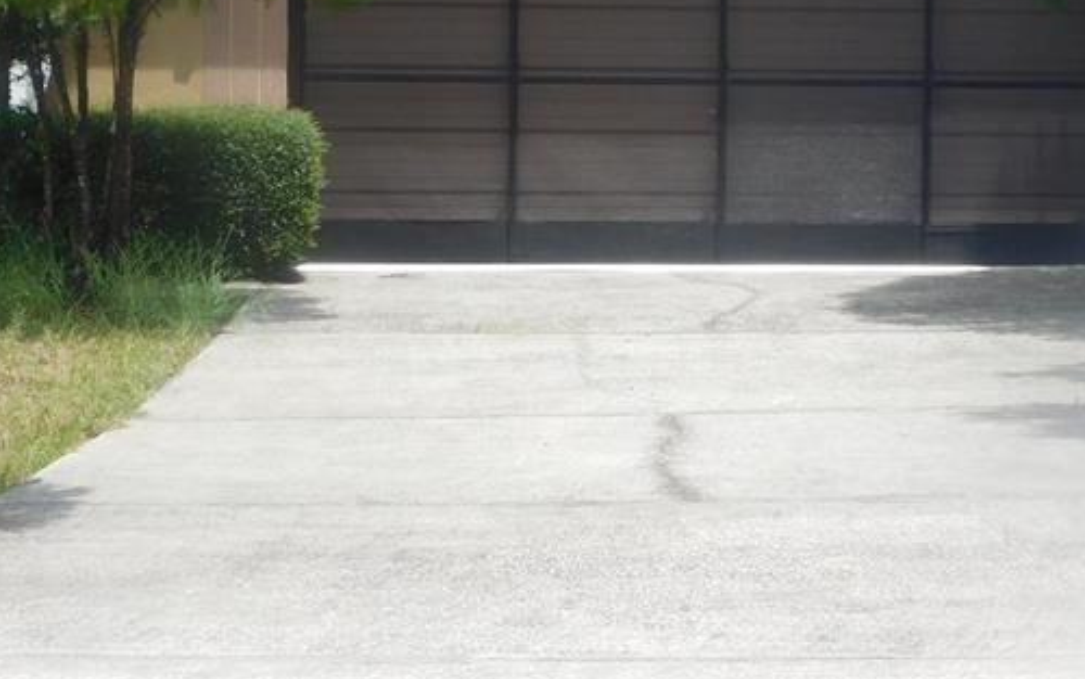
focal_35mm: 128
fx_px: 3787
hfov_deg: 16.1
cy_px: 69
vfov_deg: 10.2
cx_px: 929
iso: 125
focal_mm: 10.4
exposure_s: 1/800
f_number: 4
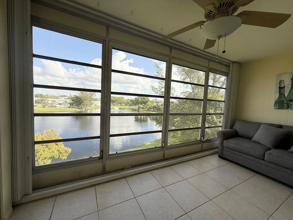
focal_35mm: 14
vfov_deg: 85.7
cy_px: 110
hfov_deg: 102.1
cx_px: 146
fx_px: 119
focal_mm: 2.22
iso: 50
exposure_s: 1/257
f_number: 2.2
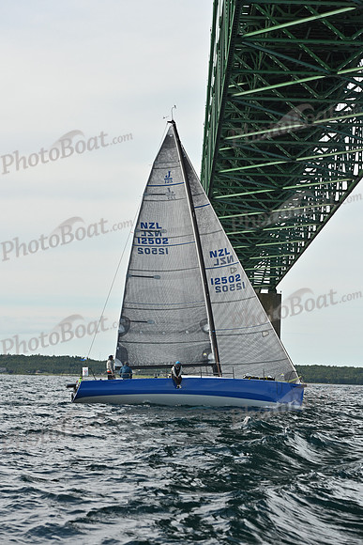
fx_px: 1391
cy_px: 272
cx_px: 182
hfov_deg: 14.9
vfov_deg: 22.1
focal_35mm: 92
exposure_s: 1/1250
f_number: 6.3
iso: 320
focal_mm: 92
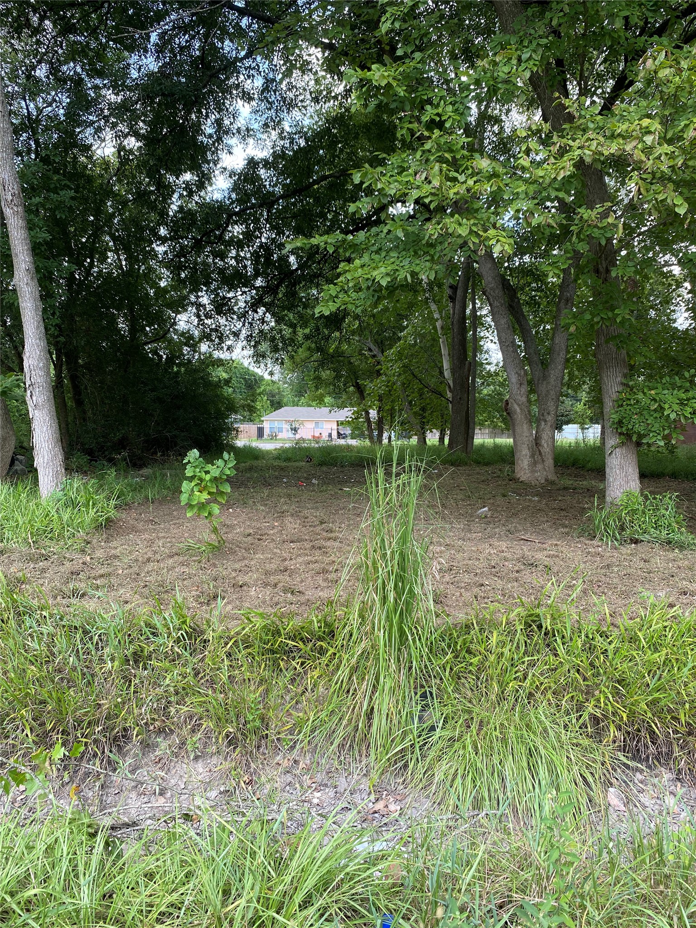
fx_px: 697
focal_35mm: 26
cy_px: 464
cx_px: 348
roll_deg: -0.2
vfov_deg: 67.3
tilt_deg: -1.6
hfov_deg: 53.1
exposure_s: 1/305
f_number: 1.8
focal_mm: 4.25
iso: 32
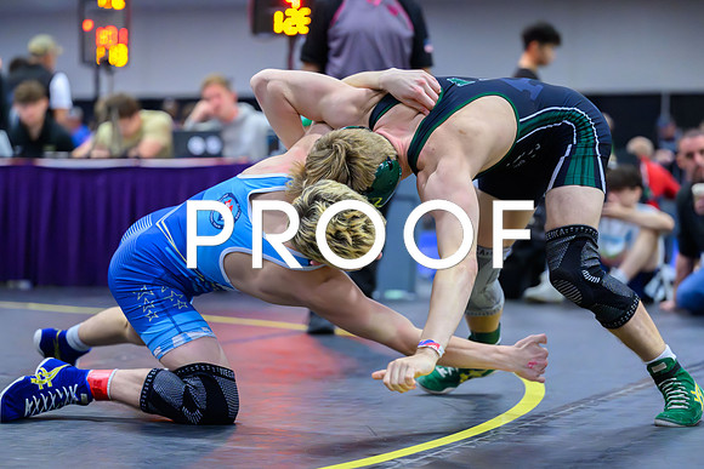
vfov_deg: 12.7
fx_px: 2105
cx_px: 309
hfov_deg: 19.0
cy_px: 205
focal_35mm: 108
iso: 20000
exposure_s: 1/800
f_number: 2.8
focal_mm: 95
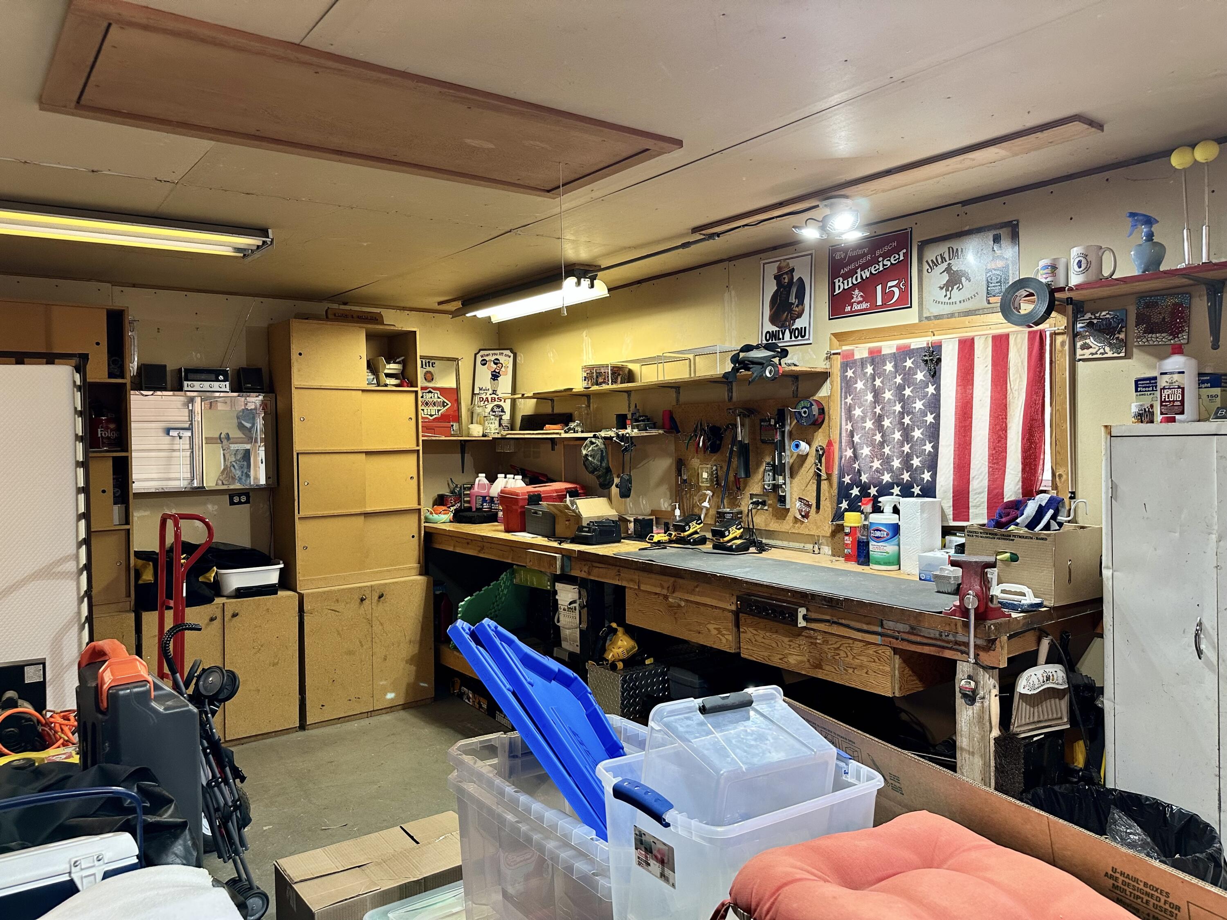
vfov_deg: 56.8
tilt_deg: -0.9
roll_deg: +0.8
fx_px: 851
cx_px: 614
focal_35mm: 24
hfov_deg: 71.6
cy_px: 460
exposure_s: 1/120
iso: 200
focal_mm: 6.86
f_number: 1.78
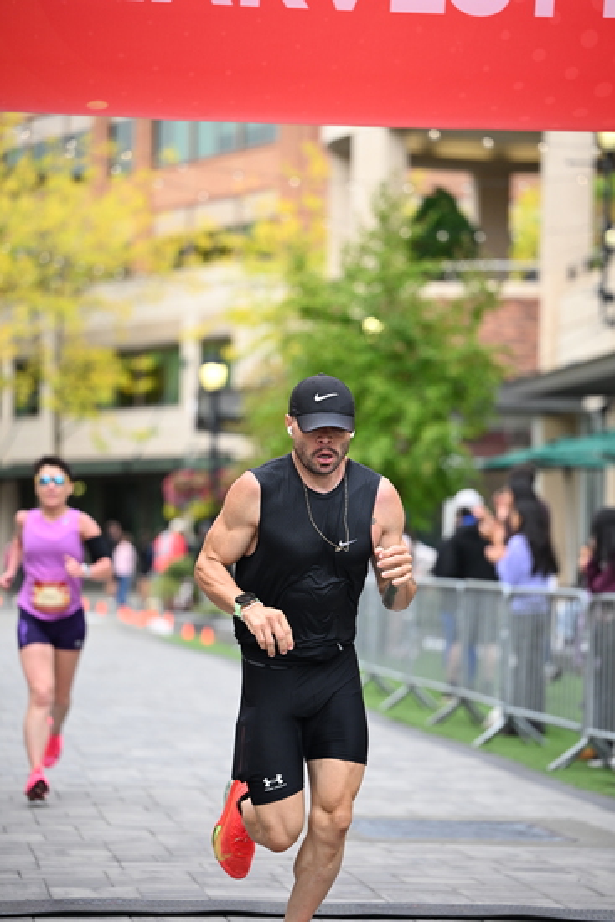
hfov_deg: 11.9
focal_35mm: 115
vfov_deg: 17.8
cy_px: 461
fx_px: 2945
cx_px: 308
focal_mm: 115
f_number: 2.8
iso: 1000
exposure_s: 1/2000
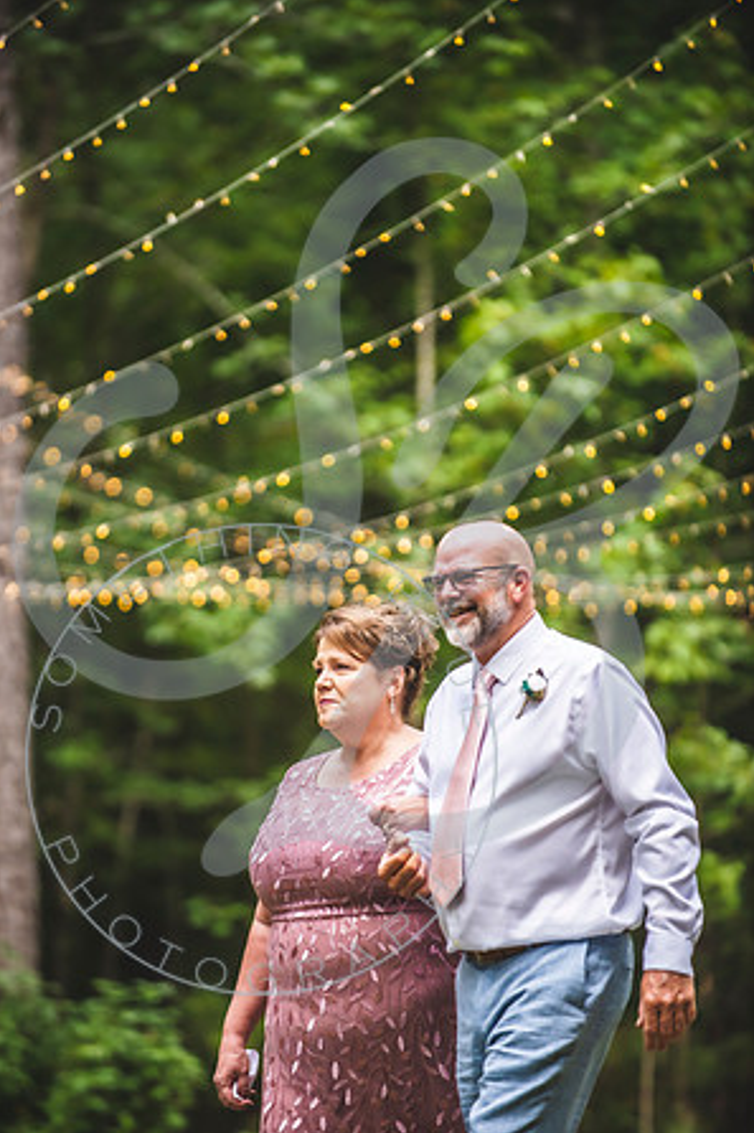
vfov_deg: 10.2
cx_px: 376
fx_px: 6351
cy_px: 566
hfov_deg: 6.8
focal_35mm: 202
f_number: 3.2
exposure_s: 1/640
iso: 800
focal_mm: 200
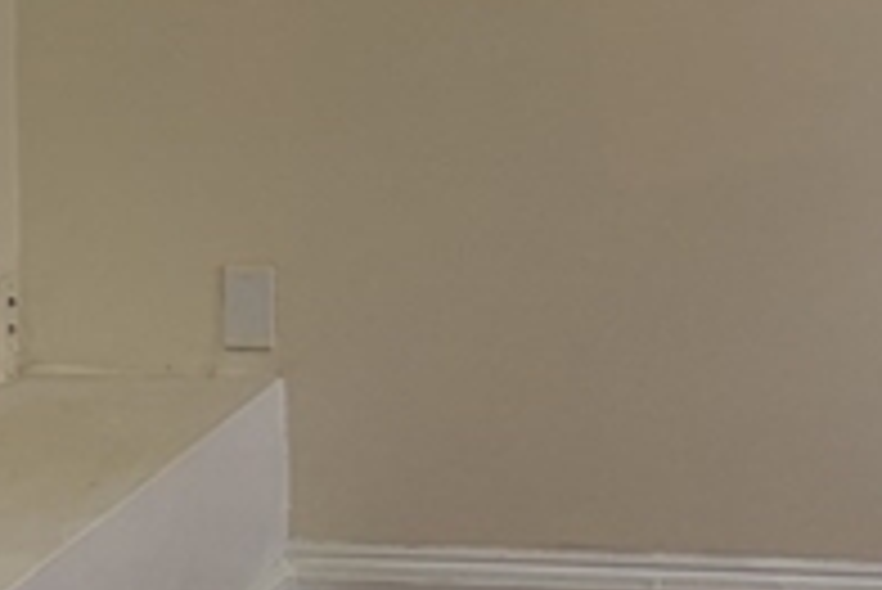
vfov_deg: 9.4
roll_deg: +0.0
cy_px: -351
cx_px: 886
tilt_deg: -2.8
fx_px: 3457
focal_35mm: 141
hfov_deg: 14.3
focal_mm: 5.96
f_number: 1.6
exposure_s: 1/120
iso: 100
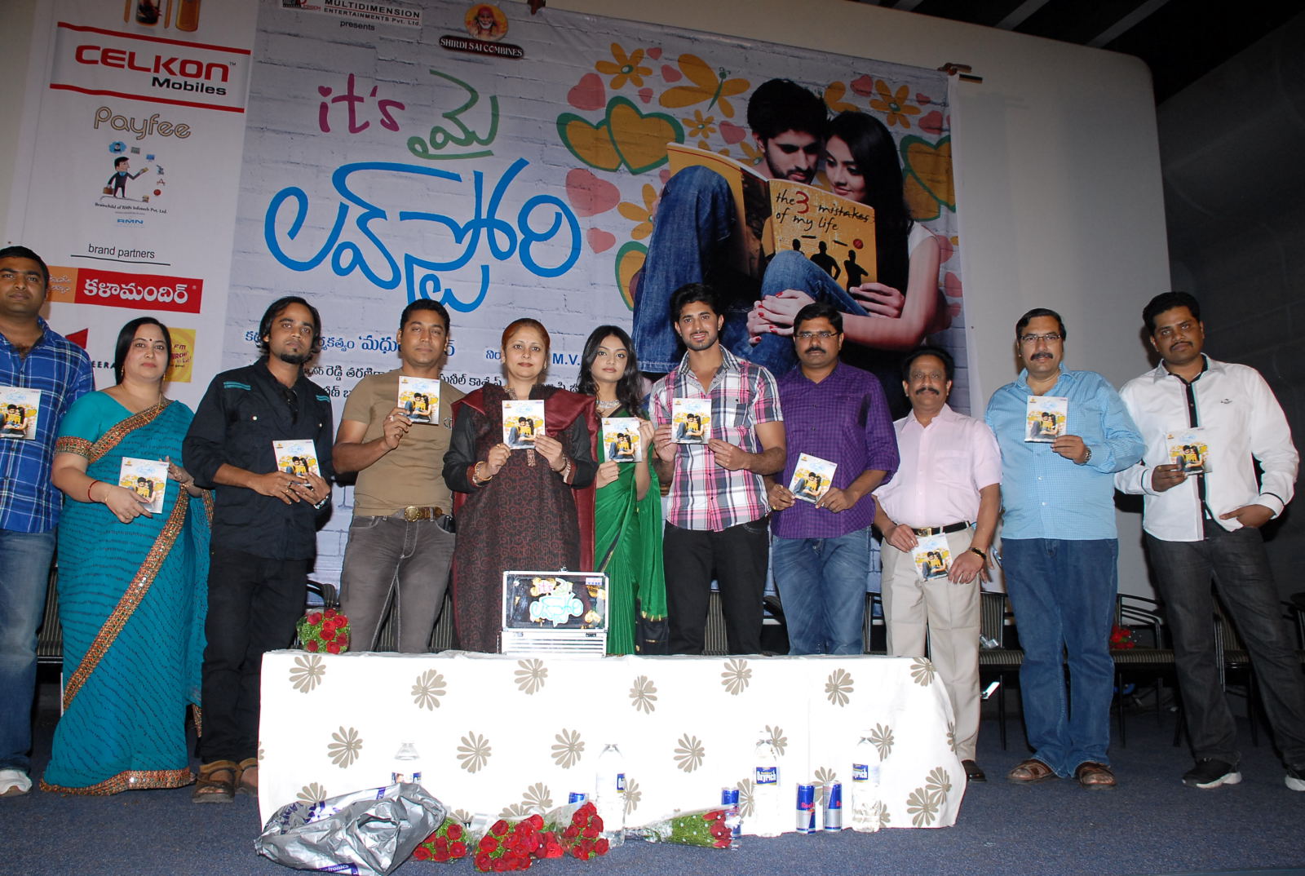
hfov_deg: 61.8
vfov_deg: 43.8
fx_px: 1090
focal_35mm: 30
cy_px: 438
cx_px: 652
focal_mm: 20
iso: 500
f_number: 5.6
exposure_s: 1/100
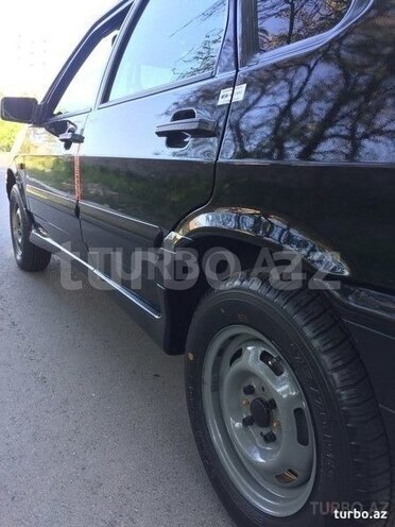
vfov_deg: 61.7
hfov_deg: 48.2
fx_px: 441
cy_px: 264
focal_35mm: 29
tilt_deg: -12.3
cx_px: 198
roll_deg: -0.4
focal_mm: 4.15
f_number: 2.2
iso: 40
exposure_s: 1/100
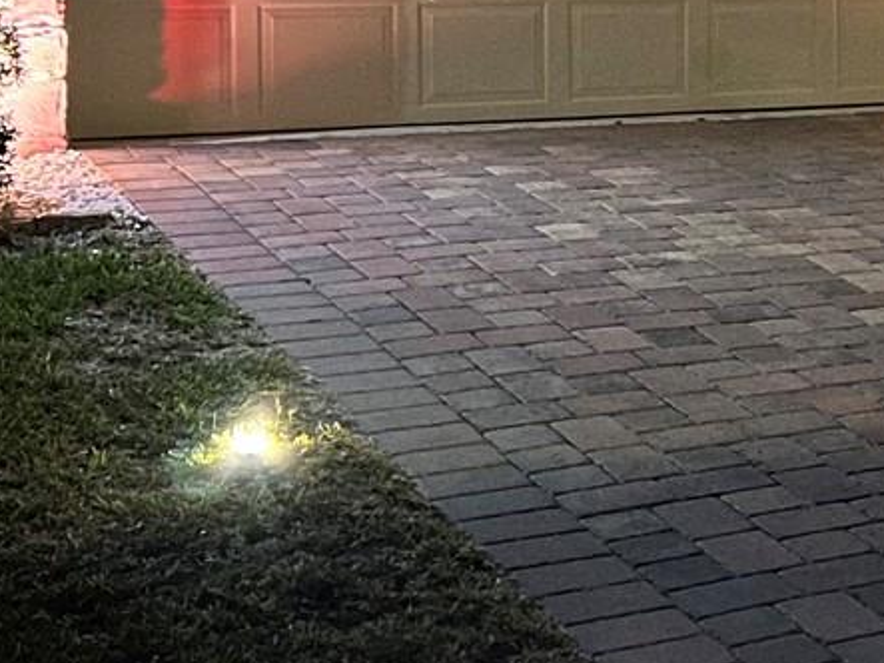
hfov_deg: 19.2
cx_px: 1167
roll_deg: -1.0
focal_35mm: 94
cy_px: 22
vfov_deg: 15.5
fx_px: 2400
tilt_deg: -3.6
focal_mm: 5.7
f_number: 1.5
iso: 640
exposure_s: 1/9
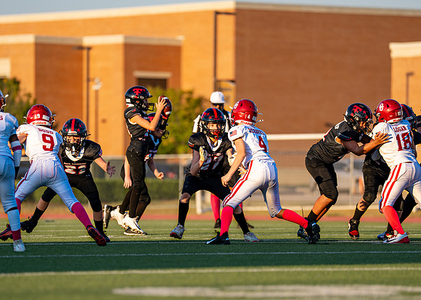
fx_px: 3370
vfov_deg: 5.1
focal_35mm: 282
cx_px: 211
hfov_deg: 7.1
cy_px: 177
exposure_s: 1/1000
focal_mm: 200
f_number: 2.8
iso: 100
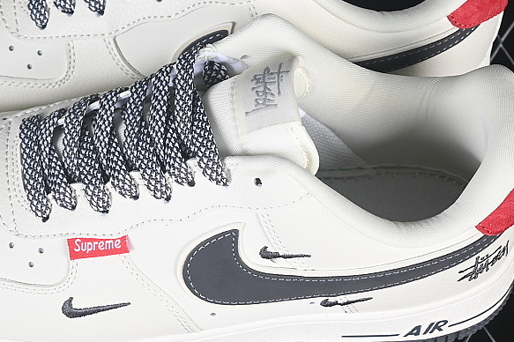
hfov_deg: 14.7
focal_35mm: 139
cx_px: 189
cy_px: 124
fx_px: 1983
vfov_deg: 9.9
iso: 160
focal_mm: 50
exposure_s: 1/80
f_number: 7.1
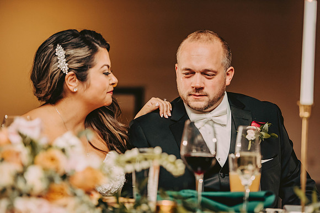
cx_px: 160
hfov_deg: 17.6
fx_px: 1031
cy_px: 106
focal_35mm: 116
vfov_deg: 11.8
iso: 1600
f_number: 3.2
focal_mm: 116
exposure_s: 1/200
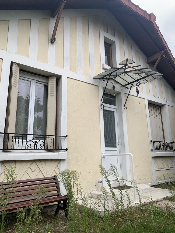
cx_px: 88
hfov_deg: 53.1
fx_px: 175
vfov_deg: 67.3
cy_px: 116
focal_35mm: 26
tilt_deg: +13.4
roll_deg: +1.1
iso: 25
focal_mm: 4.25
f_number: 1.8
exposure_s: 1/879
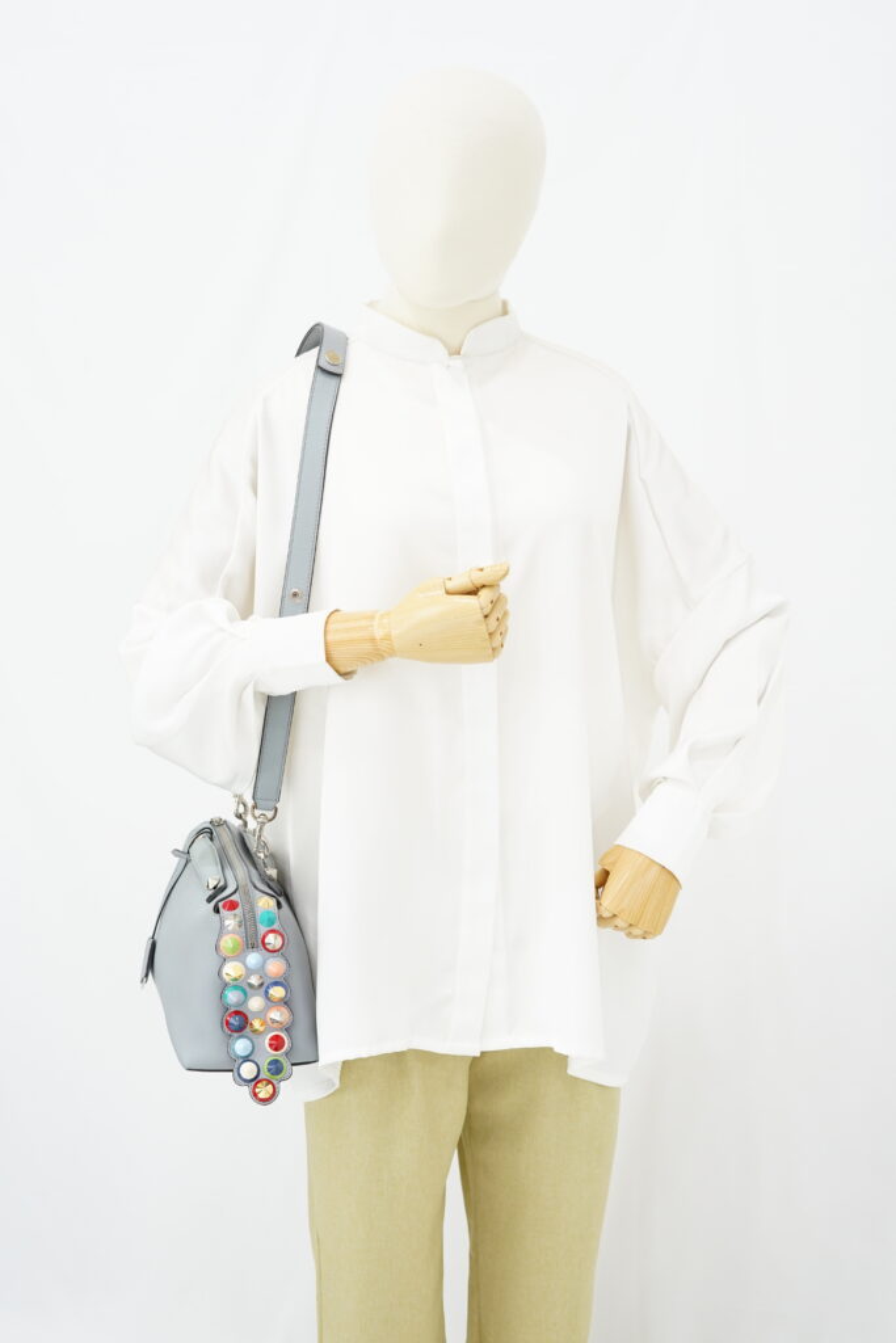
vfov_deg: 39.6
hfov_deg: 27.0
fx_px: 1866
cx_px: 448
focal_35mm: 50
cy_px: 672
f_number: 6.3
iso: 640
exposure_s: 1/8
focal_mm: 50
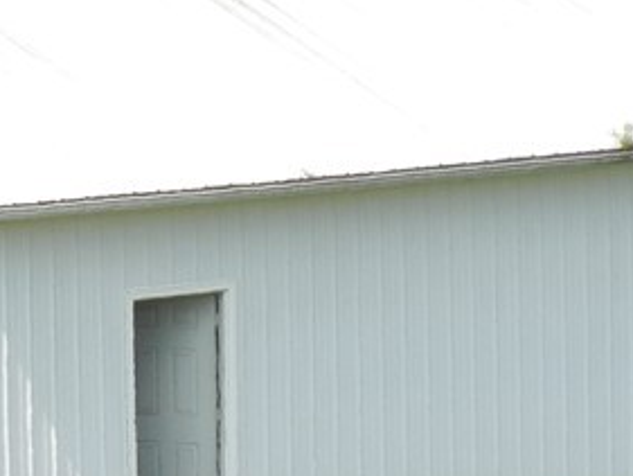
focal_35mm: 954
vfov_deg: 1.6
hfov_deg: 2.1
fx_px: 17453
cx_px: 322
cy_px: 214
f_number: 5.1
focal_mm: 47.2
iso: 160
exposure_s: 1/715
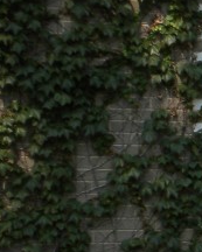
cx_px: 571
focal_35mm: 171
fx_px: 1277
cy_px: 247
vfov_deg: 11.2
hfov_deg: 8.0
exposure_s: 1/107
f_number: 10
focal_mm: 6.6
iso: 64
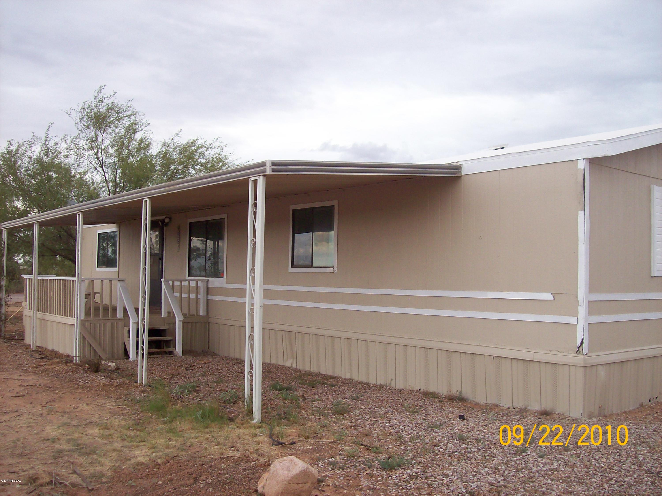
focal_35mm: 36
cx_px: 331
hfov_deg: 51.4
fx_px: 688
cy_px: 248
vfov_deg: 39.6
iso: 80
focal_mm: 6
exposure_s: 1/578
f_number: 2.7
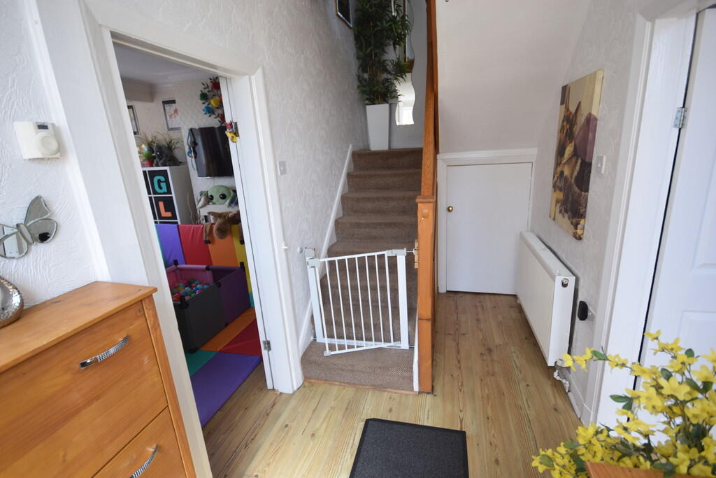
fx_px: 328
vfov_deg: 72.1
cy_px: 239
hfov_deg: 95.0
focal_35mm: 16
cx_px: 358
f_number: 5
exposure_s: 1/125
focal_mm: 11
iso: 400
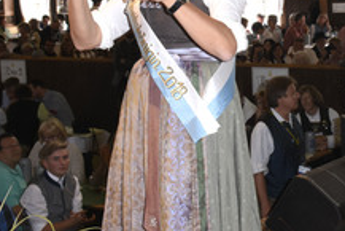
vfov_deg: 16.2
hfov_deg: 23.8
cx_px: 276
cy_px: 76
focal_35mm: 84
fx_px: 806
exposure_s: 1/160
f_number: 6.3
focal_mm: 27
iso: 1000
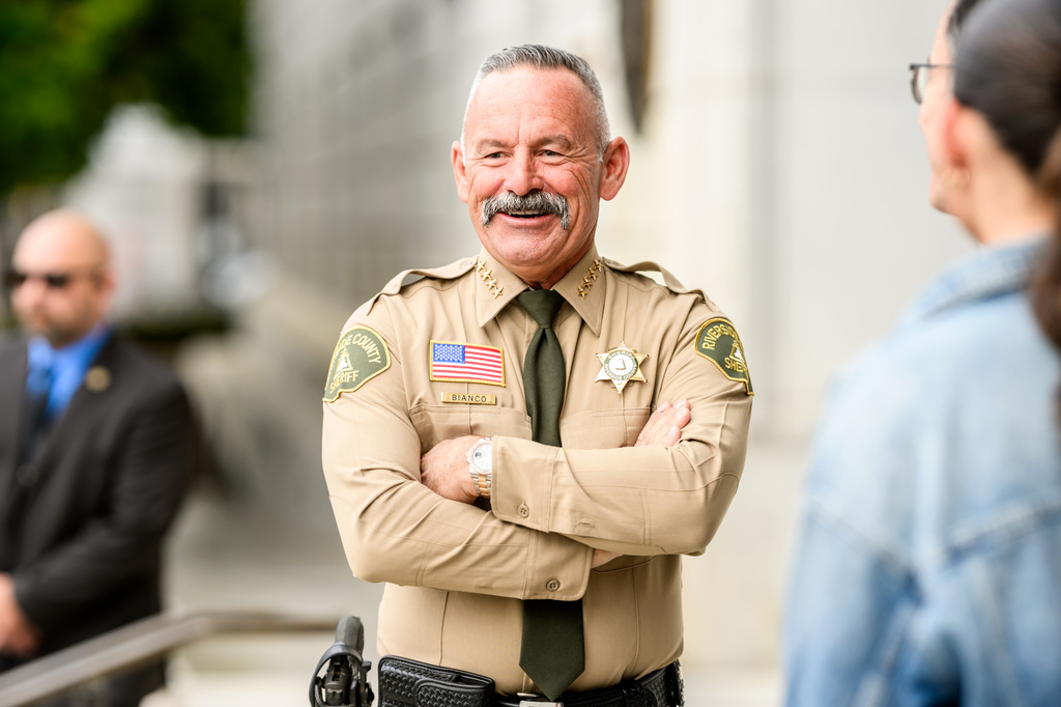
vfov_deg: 10.2
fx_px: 3977
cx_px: 530
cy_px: 354
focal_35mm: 135
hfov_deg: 15.2
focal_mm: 135
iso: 400
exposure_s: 1/1000
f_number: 2.4
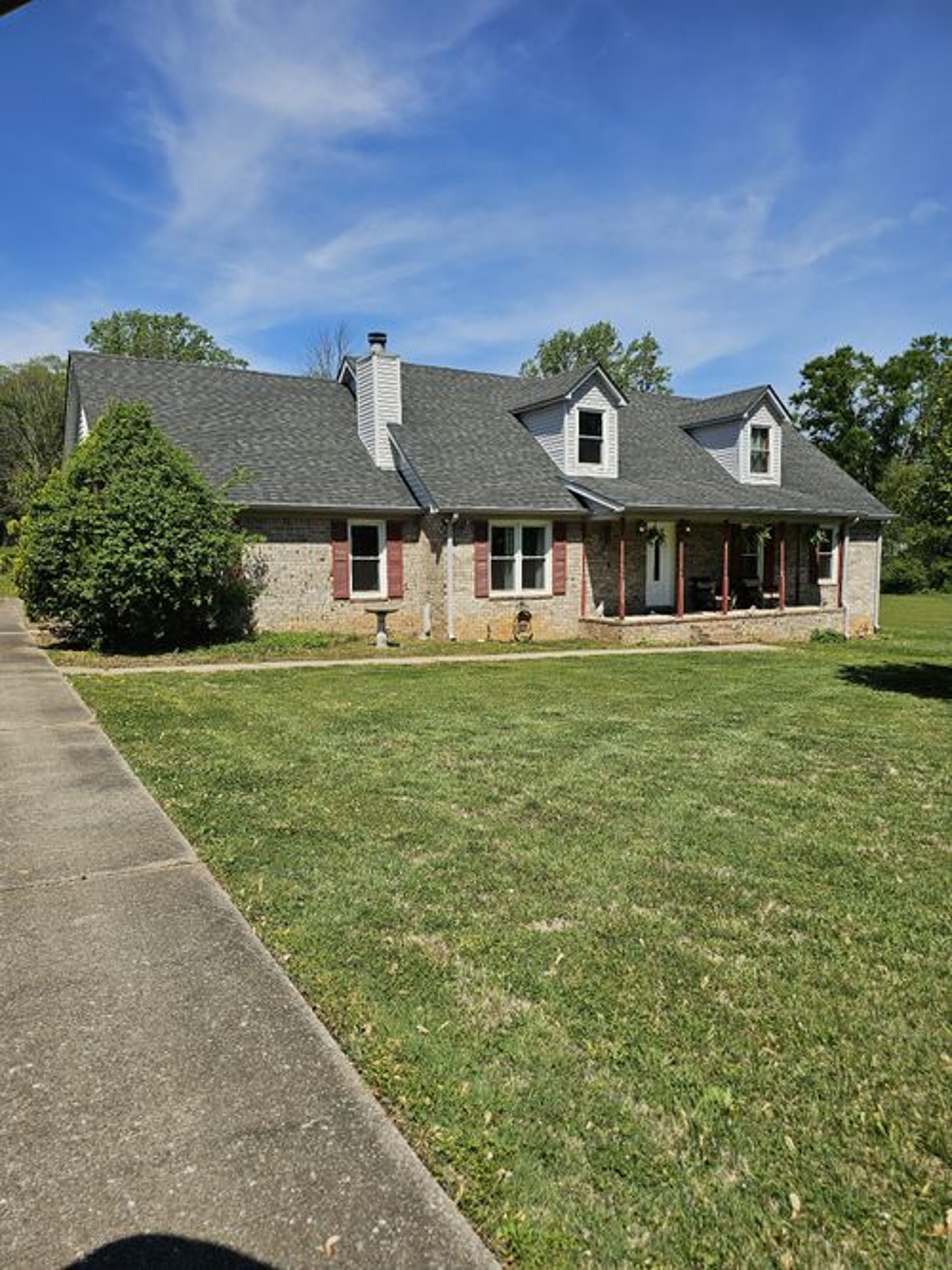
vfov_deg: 73.9
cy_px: 635
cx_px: 476
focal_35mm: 23
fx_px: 844
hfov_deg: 58.9
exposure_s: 1/1255
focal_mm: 6.3
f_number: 1.7
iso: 10
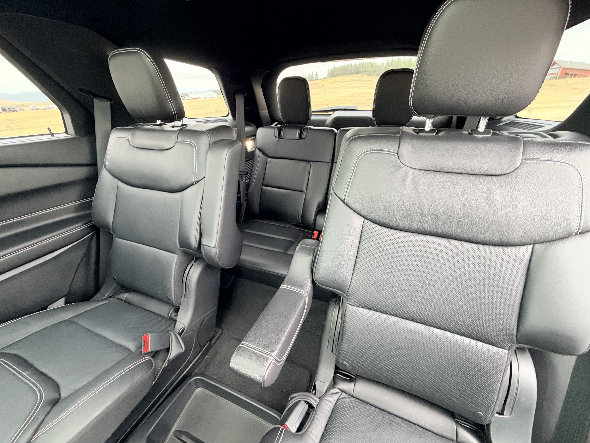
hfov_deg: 102.1
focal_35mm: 14
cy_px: 222
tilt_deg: -25.3
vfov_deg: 85.7
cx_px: 295
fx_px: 239
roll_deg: -0.3
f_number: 2.2
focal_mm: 2.22
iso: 500
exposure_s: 1/60
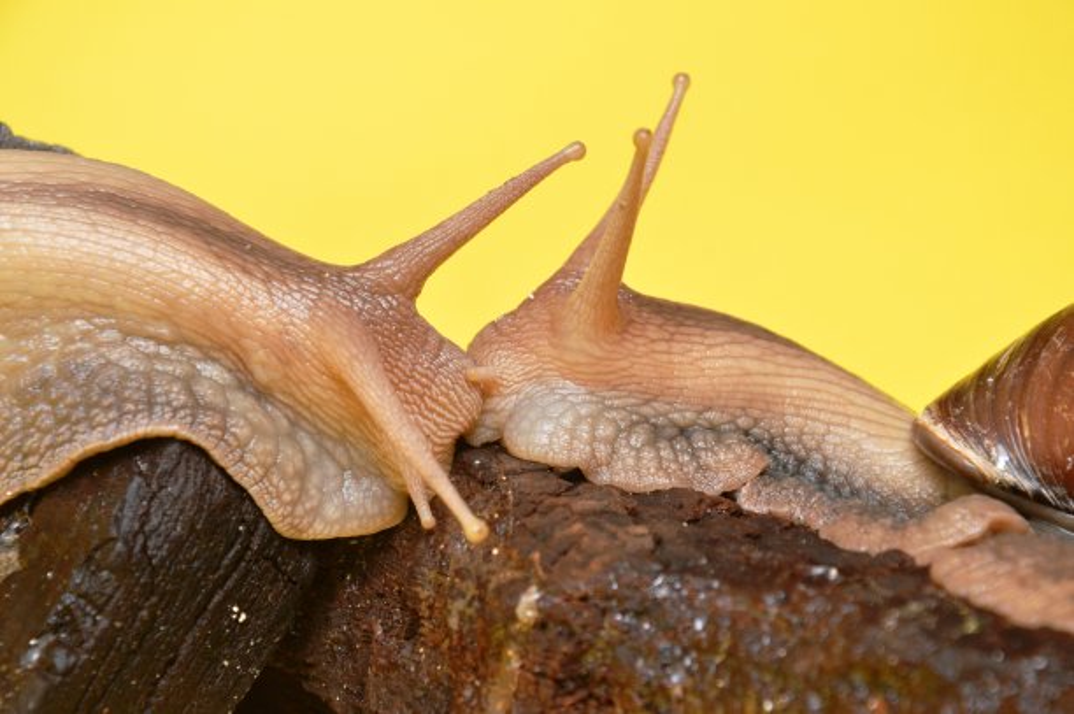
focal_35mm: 158
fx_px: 4695
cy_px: 357
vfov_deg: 8.7
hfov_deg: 13.1
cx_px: 537
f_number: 8
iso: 800
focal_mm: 105
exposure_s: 1/60
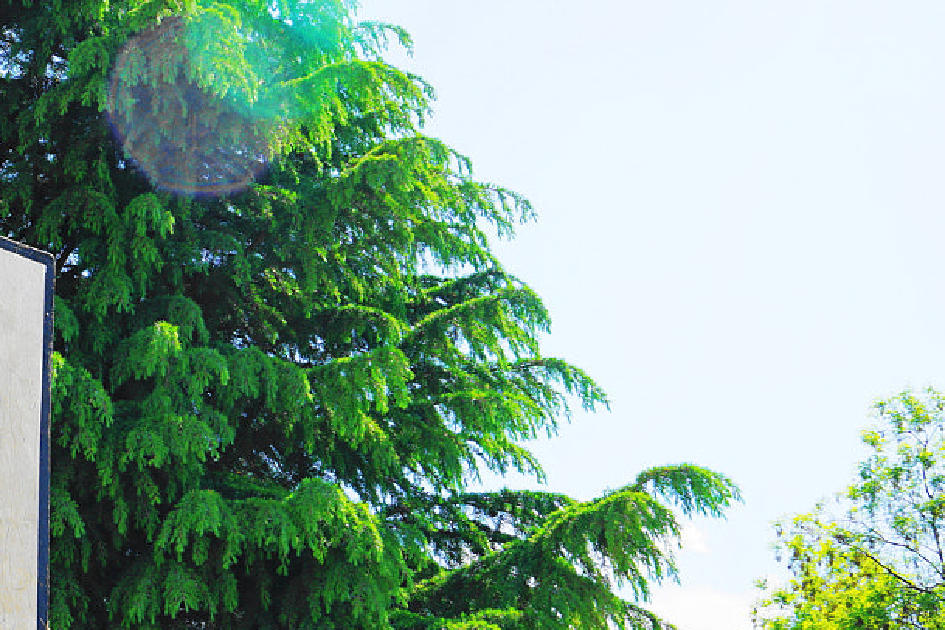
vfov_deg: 14.8
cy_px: 223
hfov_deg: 21.5
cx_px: 57
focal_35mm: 92
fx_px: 2415
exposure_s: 1/80
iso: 100
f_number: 14
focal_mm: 35
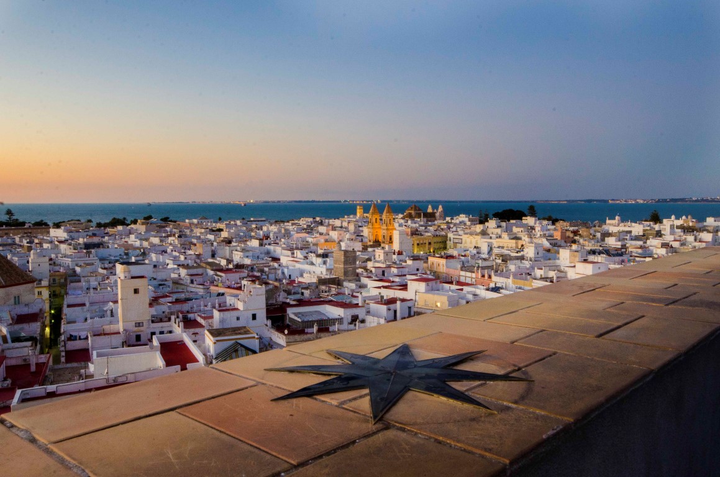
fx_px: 599
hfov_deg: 62.0
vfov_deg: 43.4
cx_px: 360
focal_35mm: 30
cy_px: 238
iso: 1000
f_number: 20
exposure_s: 1
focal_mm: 20
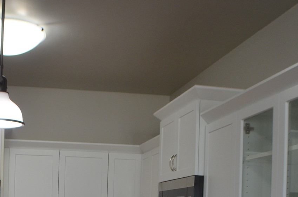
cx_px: 62
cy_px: 239
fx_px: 636
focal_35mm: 77
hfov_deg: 25.9
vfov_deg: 16.8
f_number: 5
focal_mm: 20
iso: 400
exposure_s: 1/100
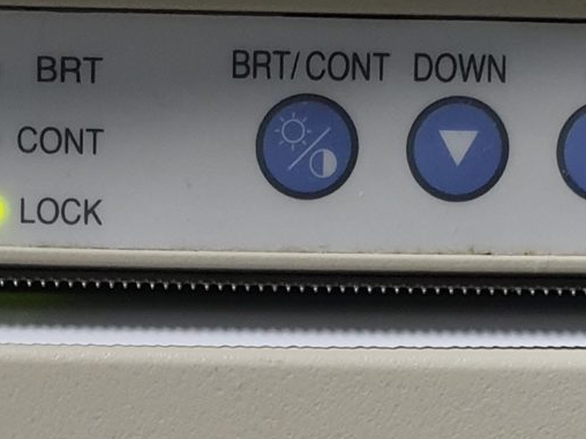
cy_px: 748
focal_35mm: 131
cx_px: 217
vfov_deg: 10.7
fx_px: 2218
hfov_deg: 15.0
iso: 250
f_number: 2.4
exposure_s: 1/50
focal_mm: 4.3
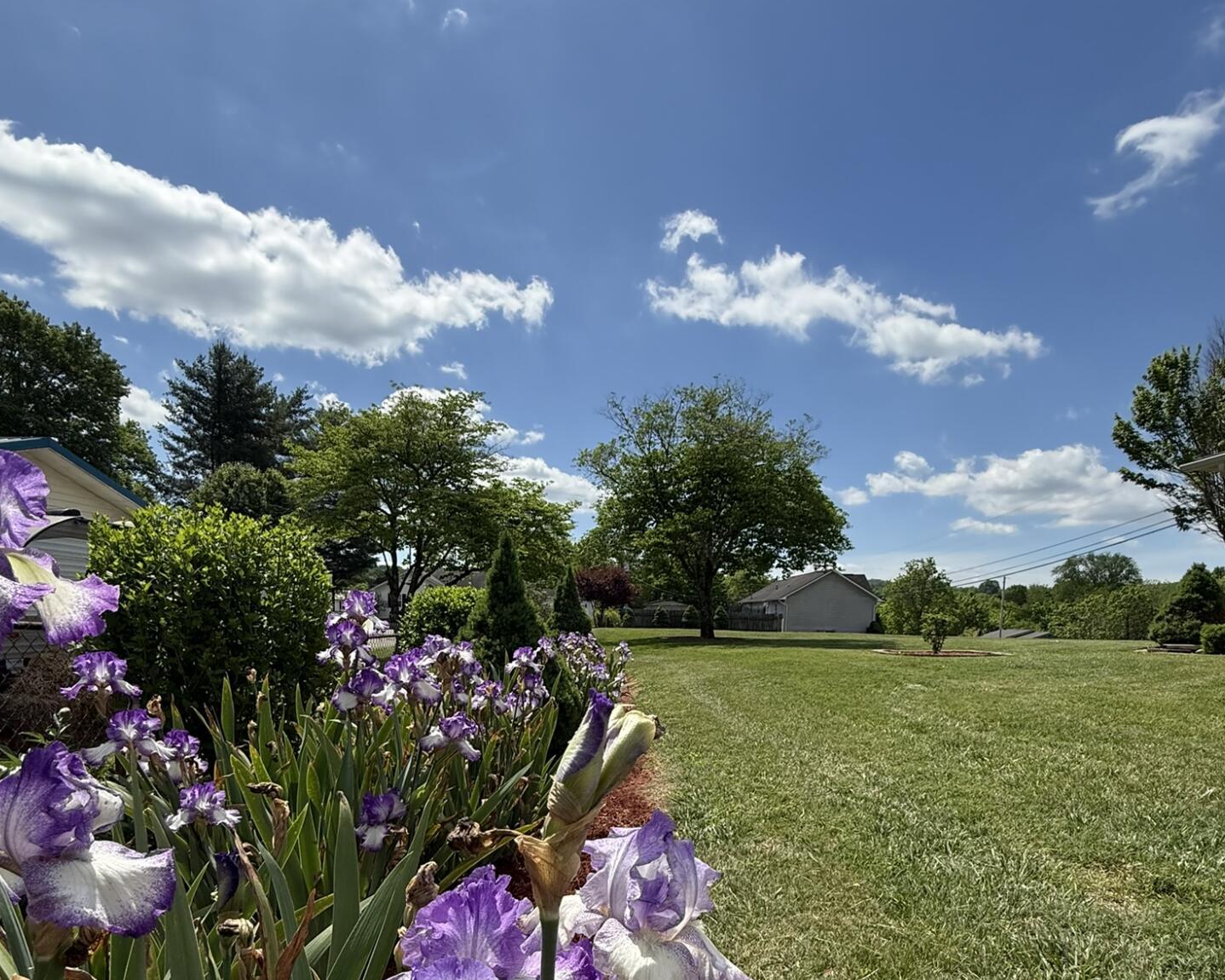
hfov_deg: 83.3
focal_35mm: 19
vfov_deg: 68.0
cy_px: 686
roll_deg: -2.0
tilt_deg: -5.2
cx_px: 618
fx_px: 689
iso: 64
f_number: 2.2
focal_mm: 2.22
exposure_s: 1/3125
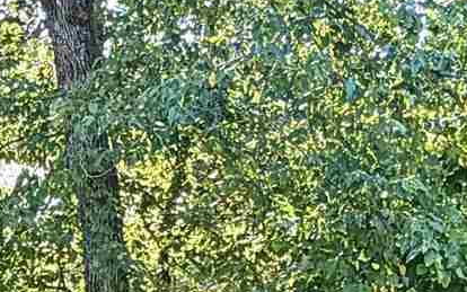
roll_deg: -0.9
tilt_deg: -5.6
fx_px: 1400
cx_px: -90
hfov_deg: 18.0
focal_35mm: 110
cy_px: 548
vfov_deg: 11.0
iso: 100
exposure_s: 1/121
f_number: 2.2
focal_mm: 2.22
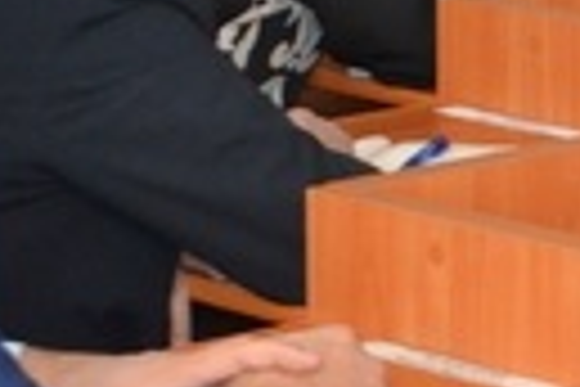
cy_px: -479
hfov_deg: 7.9
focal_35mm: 253
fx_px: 4076
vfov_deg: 5.3
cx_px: 1039
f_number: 5
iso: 1800
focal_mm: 34
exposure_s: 1/60
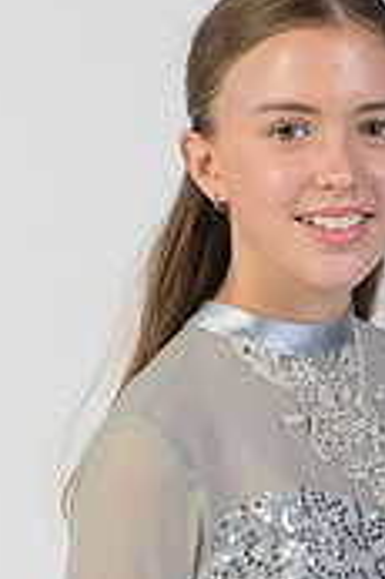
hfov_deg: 2.6
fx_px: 8358
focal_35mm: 520
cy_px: 388
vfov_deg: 4.0
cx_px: 261
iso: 400
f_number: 7.1
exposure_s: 1/160
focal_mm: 200
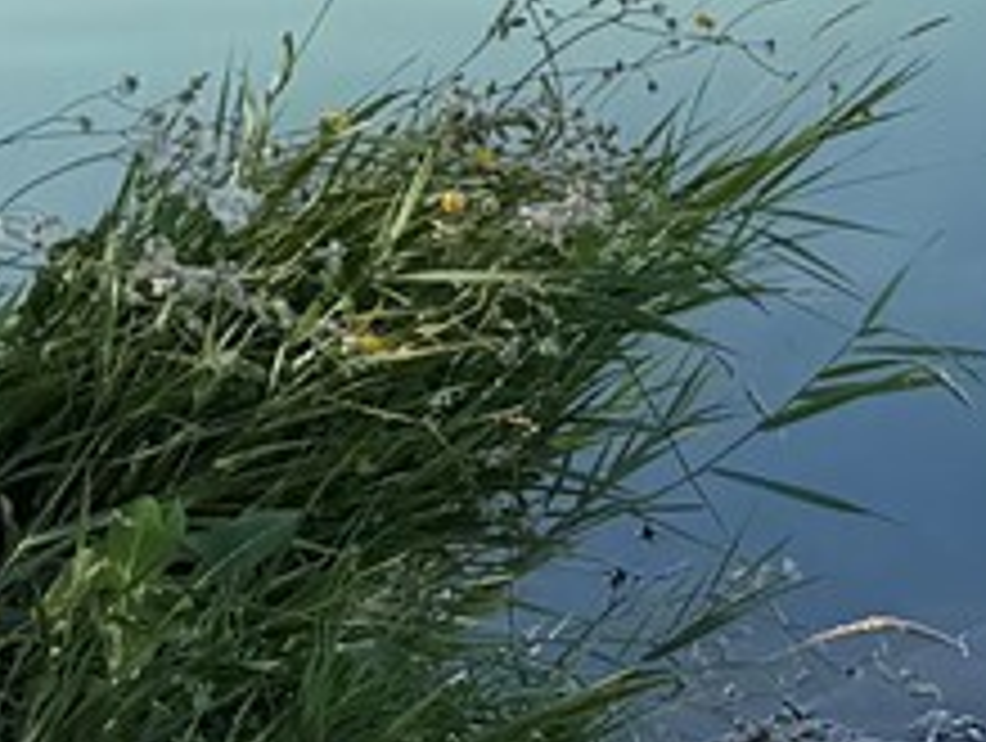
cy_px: 751
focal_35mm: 175
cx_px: 1918
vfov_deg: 8.5
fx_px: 4993
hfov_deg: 10.4
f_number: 1.78
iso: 80
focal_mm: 6.76
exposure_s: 1/1314
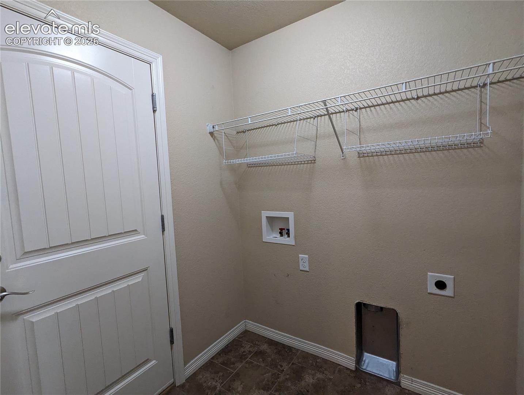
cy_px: 198
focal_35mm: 16
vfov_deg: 78.3
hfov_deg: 94.4
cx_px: 262
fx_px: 243
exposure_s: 1/120
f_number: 2.2
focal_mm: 2.35
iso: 682
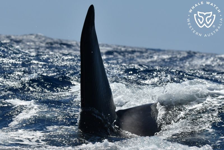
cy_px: 75
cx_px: 112
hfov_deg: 8.1
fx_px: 1586
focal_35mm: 255
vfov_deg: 5.4
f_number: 8
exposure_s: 1/2000
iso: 200
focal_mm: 170
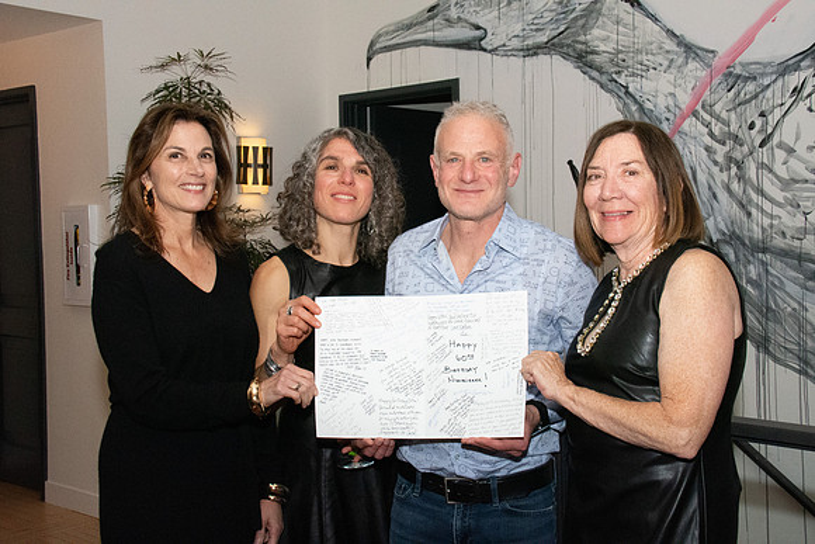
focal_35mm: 48
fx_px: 1087
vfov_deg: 28.1
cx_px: 408
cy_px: 272
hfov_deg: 41.1
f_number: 14
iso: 5000
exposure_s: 1/200
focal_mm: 32
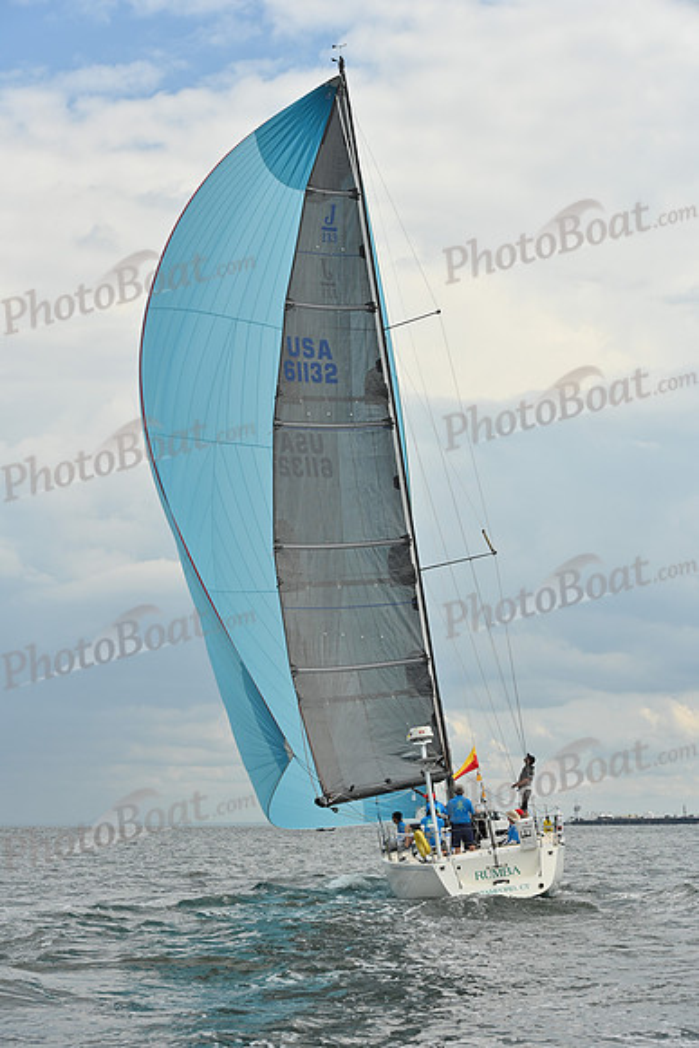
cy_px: 524
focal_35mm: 70
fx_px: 2037
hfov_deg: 19.5
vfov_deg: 28.8
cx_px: 350
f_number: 9
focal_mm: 70
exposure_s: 1/1600
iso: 320
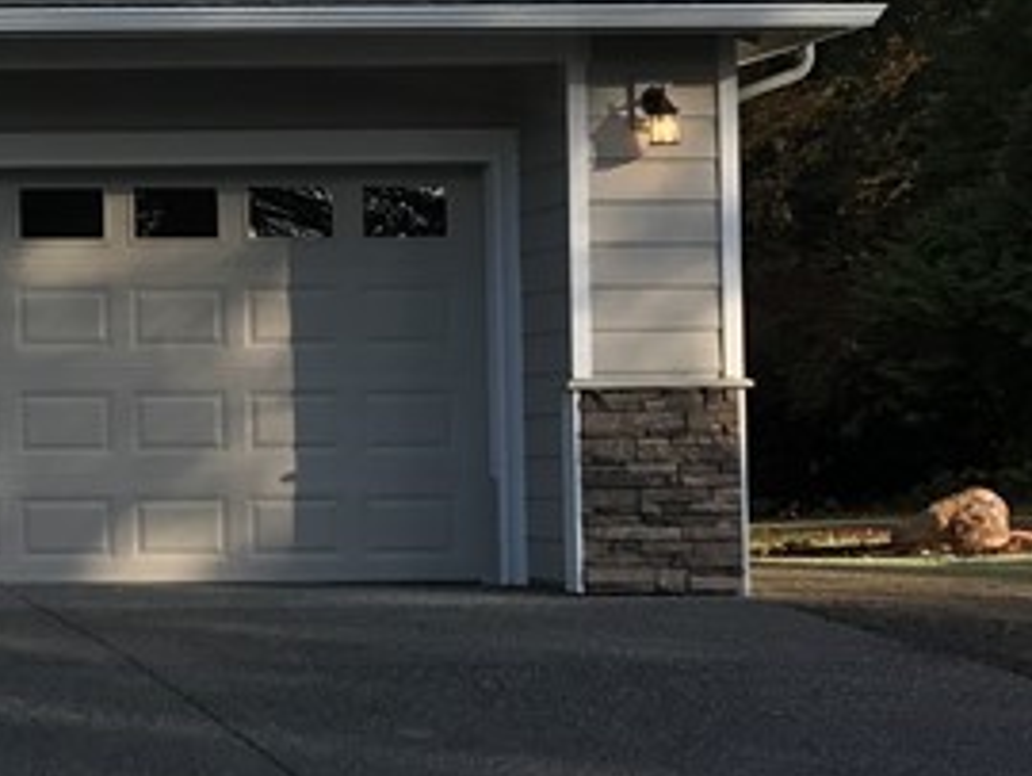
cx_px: -398
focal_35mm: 106
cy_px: 359
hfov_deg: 17.2
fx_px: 3163
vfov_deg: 14.0
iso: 20
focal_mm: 3.99
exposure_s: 1/476
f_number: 1.8
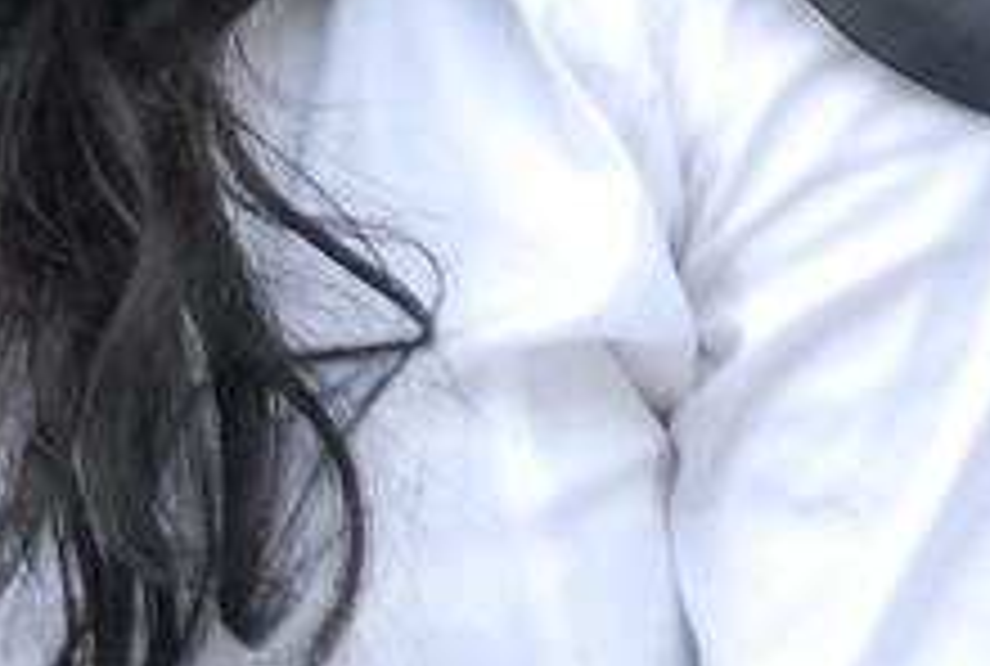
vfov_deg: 2.2
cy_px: -443
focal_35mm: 628
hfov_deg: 3.3
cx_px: -760
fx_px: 17317
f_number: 5.6
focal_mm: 90
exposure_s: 1/125
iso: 200
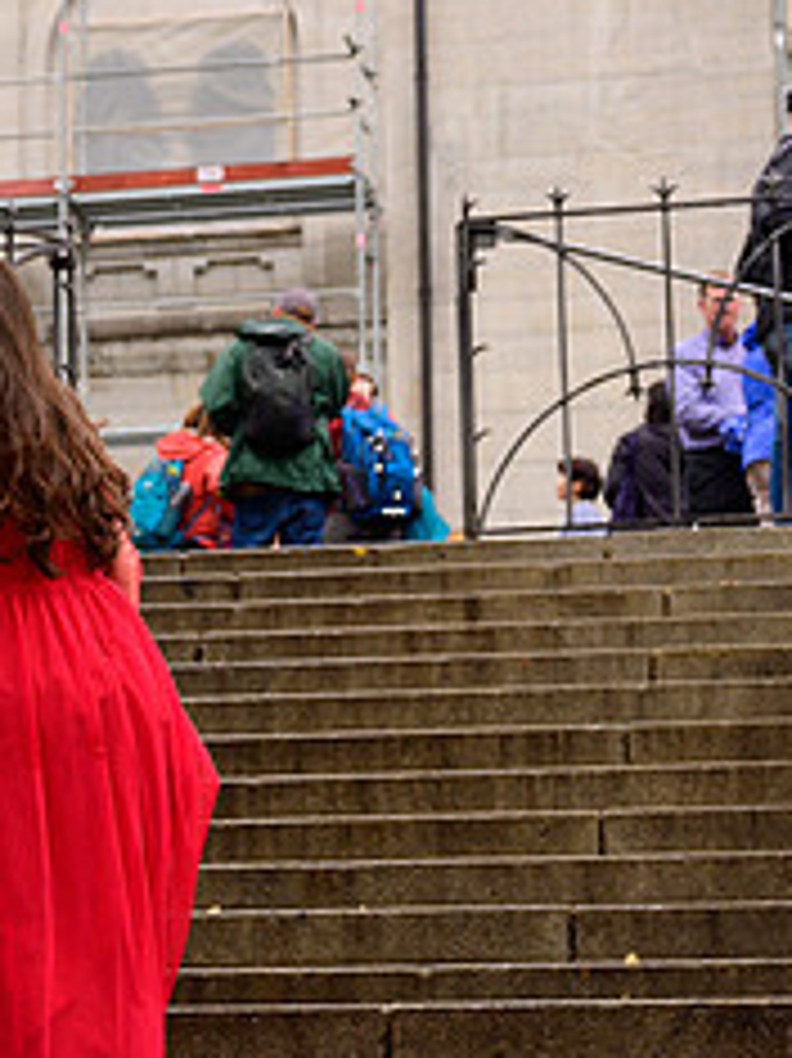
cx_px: -75
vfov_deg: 16.2
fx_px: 3725
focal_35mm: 122
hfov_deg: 11.9
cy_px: 571
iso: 400
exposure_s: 1/400
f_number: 4.5
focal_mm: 43
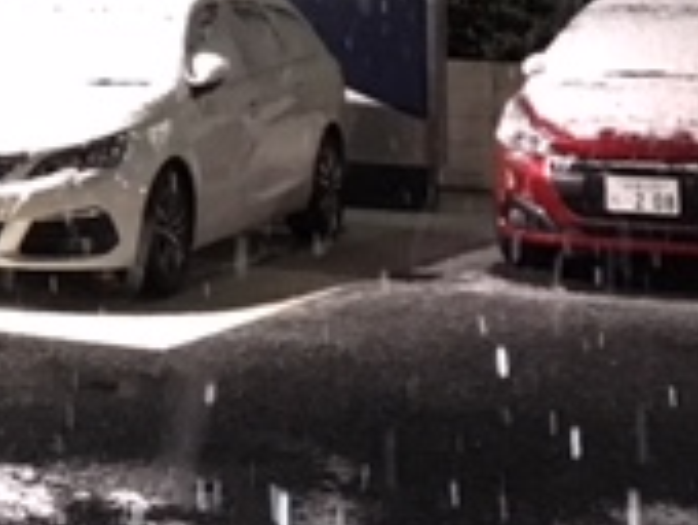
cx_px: -242
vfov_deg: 12.8
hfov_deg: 16.9
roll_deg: -1.7
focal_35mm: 109
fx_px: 2201
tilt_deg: +6.6
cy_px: -291
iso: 320
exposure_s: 1/15
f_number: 2.2
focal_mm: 4.15
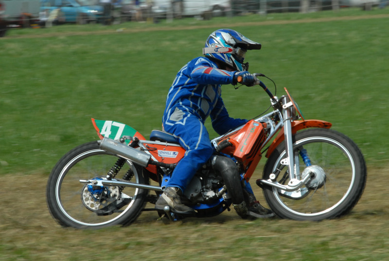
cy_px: 130
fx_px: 3246
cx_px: 194
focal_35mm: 300
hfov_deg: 6.9
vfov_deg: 4.6
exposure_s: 1/320
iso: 400
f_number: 13
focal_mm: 200
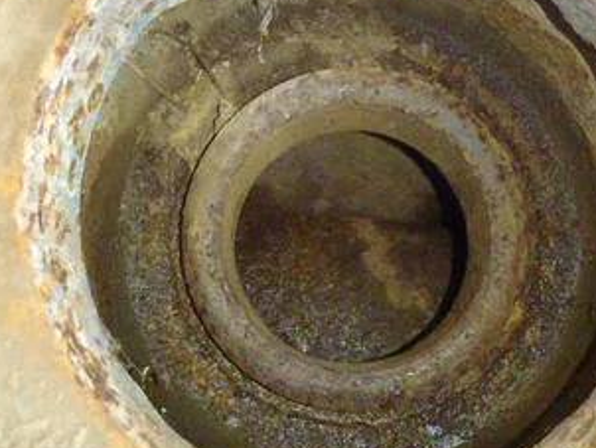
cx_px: 339
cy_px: 203
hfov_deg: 38.8
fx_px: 844
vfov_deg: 29.7
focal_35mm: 49
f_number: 4.7
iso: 2500
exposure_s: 1/15
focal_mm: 6.64
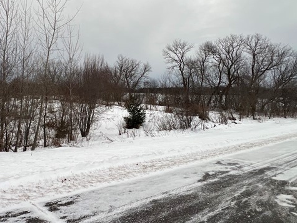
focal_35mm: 28
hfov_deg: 61.8
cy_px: 73
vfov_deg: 48.9
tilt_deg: +5.5
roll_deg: -0.9
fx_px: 240
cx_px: 99
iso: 32
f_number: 1.8
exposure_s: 1/978
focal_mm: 1.57
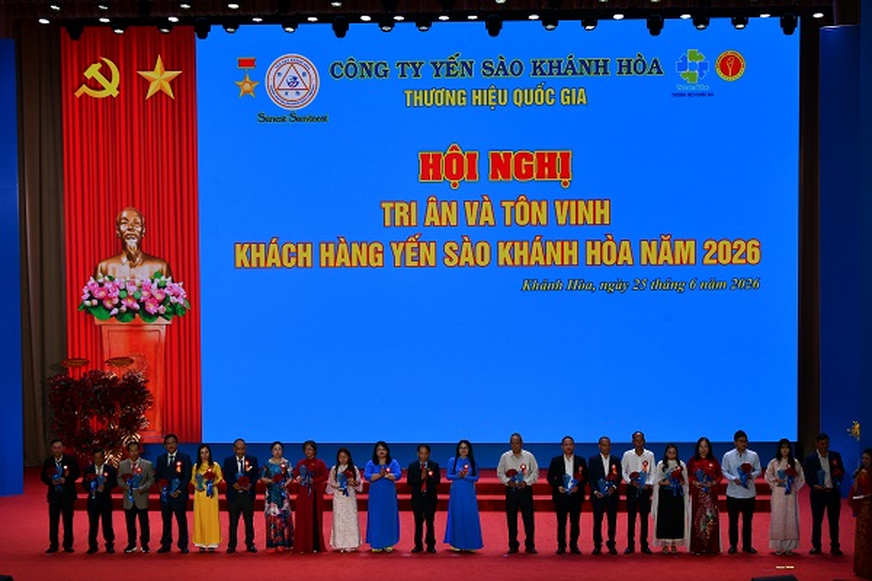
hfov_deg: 28.1
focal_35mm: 72
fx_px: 1744
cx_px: 436
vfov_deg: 18.9
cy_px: 290
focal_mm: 48
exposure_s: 1/80
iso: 400
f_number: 11
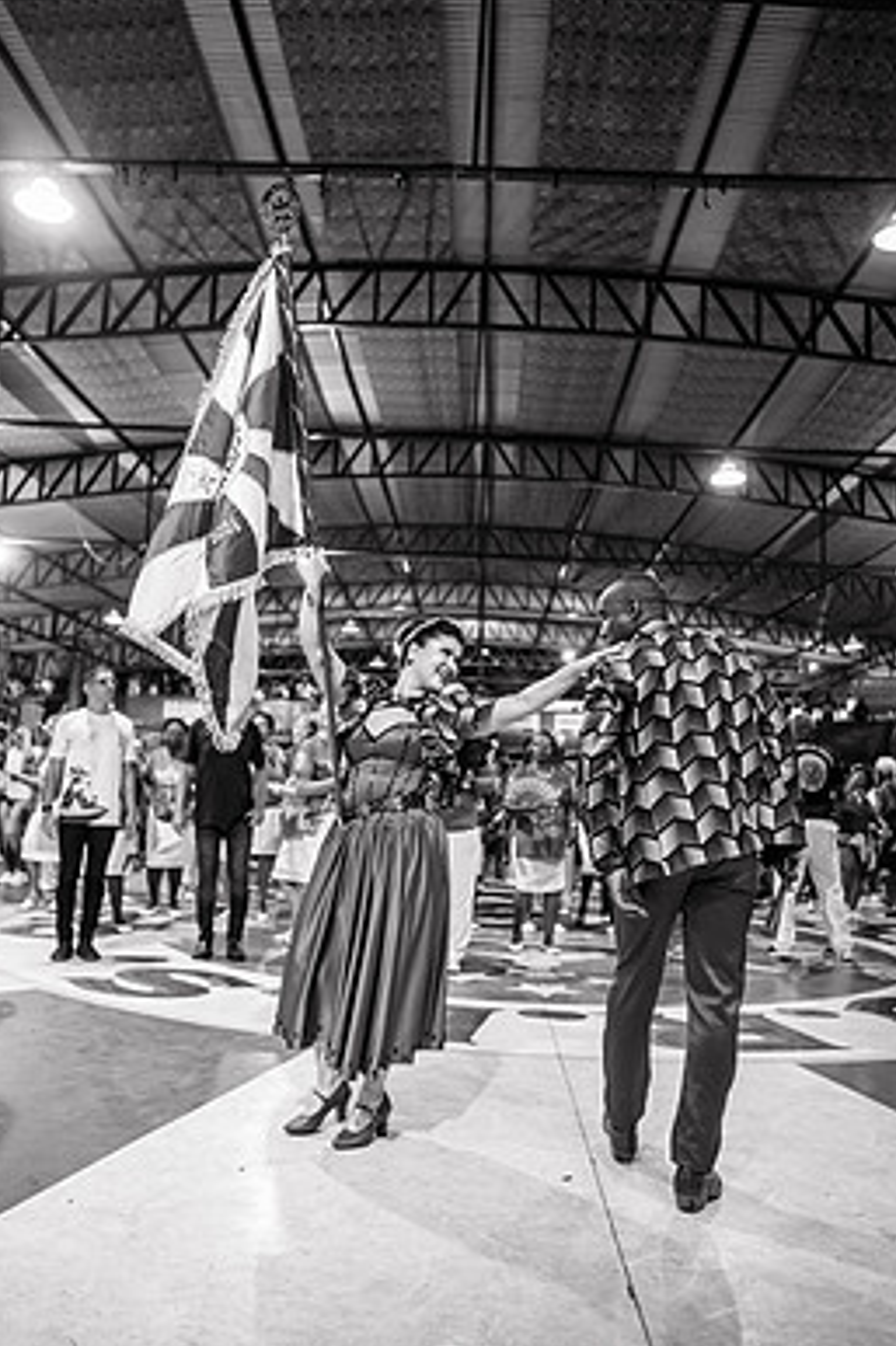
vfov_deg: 65.5
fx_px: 1046
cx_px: 446
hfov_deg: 46.4
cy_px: 645
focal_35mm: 28
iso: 1600
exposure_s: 1/320
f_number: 1.8
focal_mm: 24
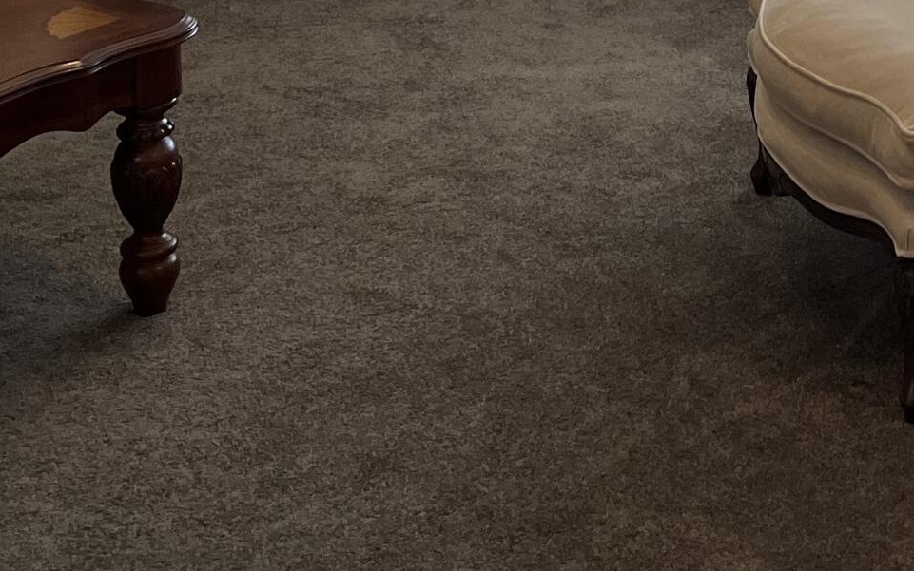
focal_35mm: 86
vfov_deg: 13.8
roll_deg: -0.7
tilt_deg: -8.6
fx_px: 2143
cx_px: 887
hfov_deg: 23.2
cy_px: -417
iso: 125
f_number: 1.5
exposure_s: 1/120
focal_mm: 5.7
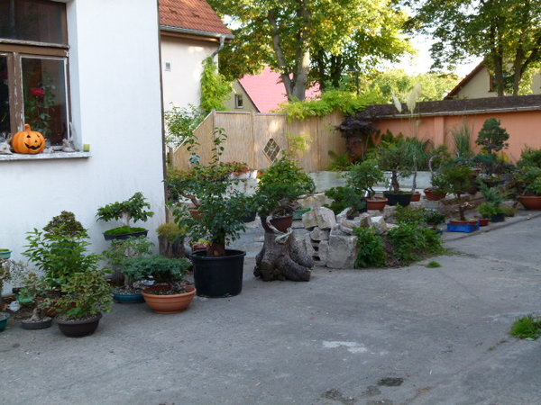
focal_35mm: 42
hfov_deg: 44.8
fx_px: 656
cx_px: 270
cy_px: 202
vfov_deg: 34.3
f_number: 3.2
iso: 100
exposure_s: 1/100
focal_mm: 7.6
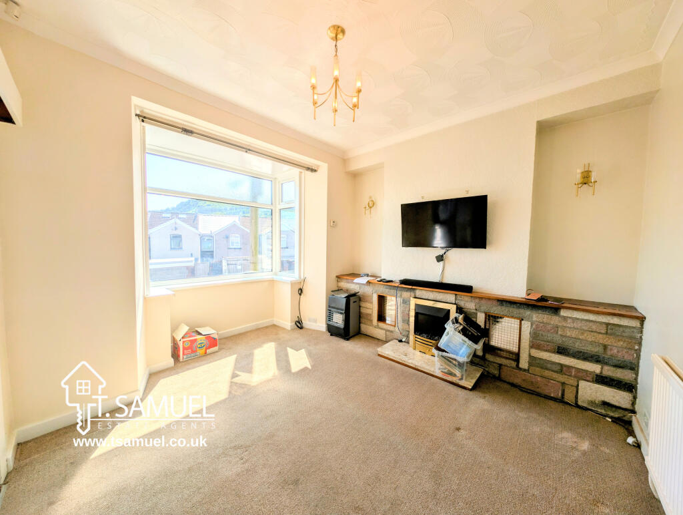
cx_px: 342
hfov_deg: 110.5
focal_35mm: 12
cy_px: 258
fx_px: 237
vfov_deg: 94.6
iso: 44
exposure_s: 1/1401
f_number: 1.95
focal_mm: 2.23
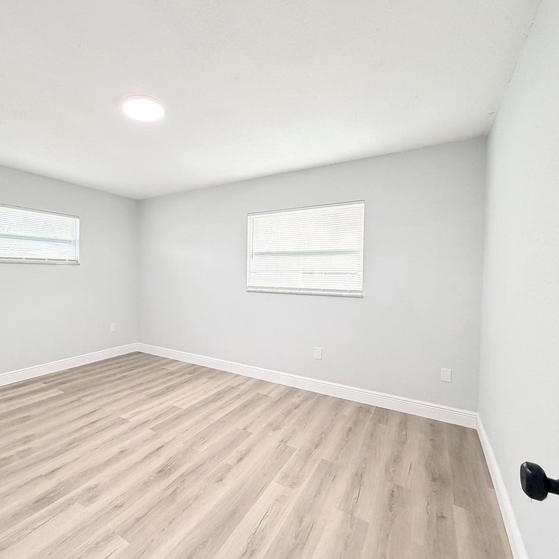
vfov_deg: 84.0
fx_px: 311
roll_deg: +0.1
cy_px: 279
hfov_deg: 82.8
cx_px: 220
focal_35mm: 17
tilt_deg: -1.3
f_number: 2.2
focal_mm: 2.22
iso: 320
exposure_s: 1/60
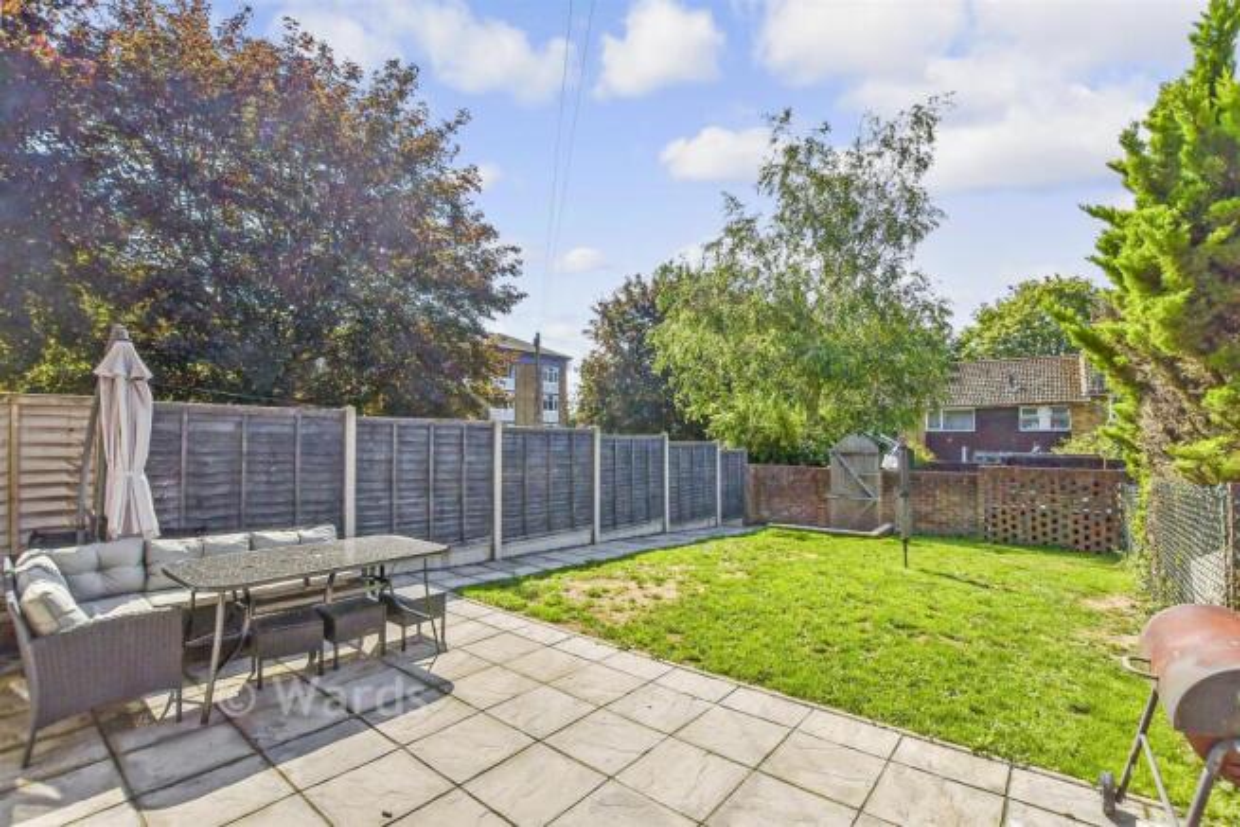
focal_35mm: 15
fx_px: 517
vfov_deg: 77.4
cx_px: 620
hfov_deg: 100.4
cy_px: 414
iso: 320
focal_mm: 10
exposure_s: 1/1600
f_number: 8
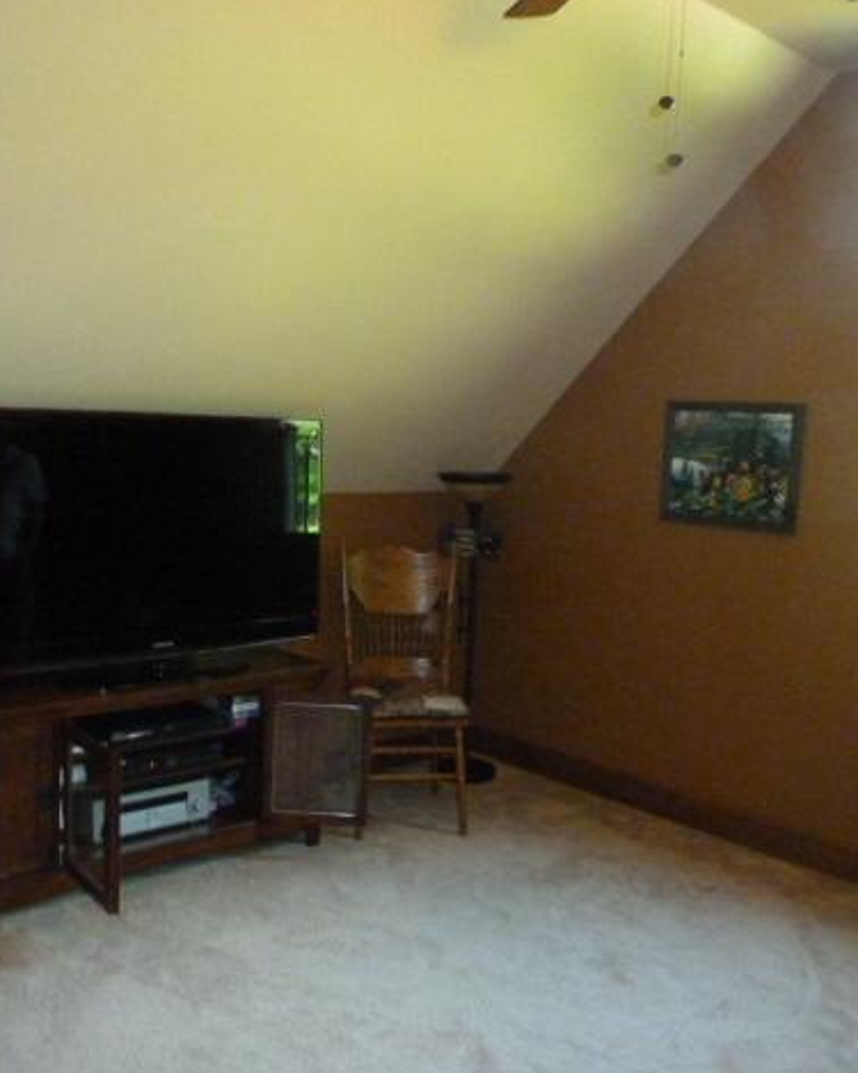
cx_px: 345
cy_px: 535
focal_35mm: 32
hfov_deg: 45.5
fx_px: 1016
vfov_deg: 55.7
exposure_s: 1/15
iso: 800
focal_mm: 4.3
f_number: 3.3
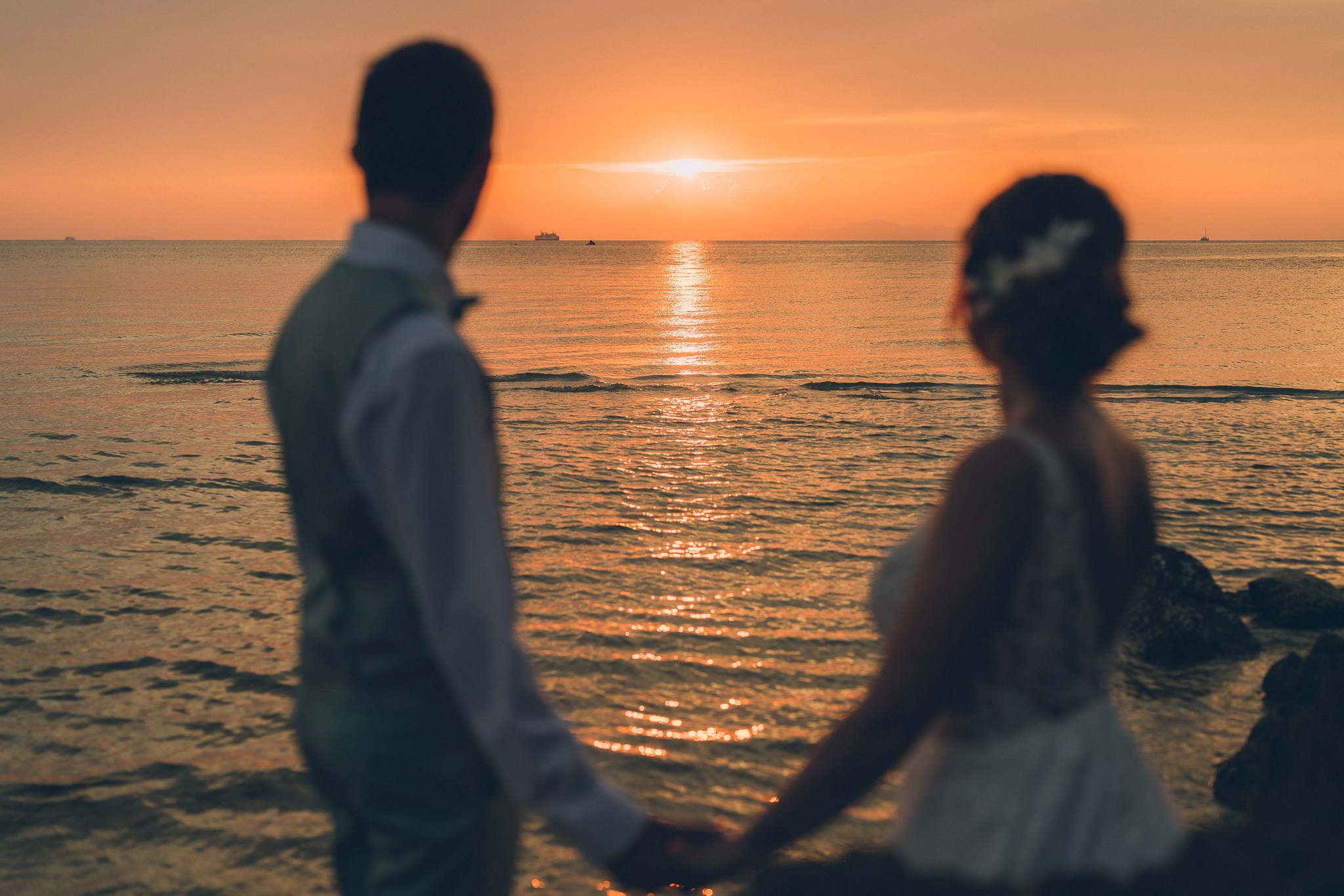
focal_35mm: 50
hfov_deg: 39.6
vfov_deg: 27.0
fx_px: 1866
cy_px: 448
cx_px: 672
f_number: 2.2
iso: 100
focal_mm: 50
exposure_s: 1/800
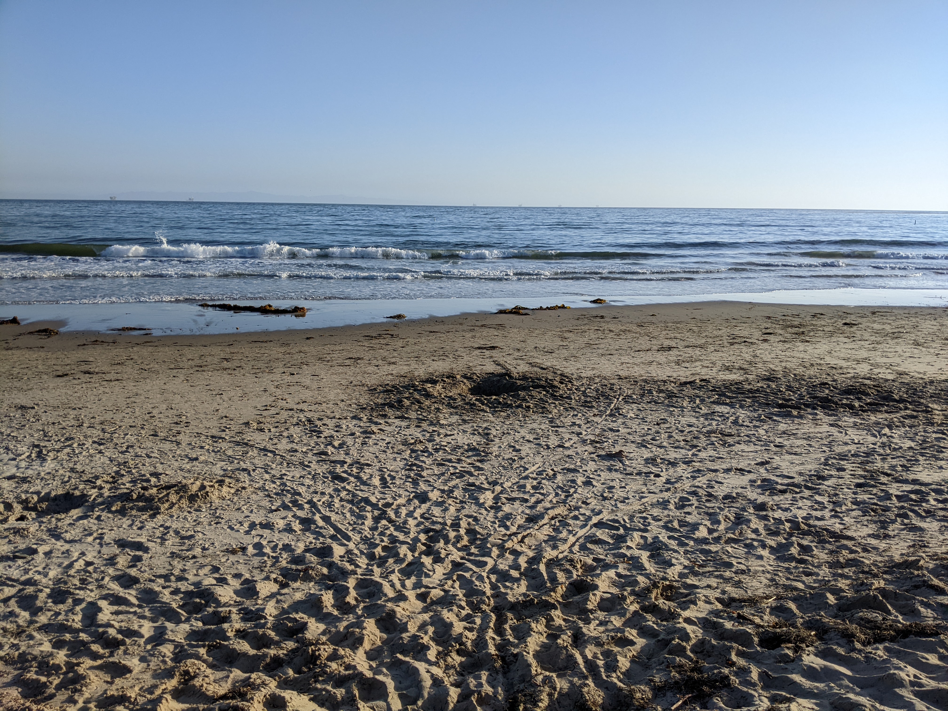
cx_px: 474
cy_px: 356
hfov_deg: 65.3
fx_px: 739
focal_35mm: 27
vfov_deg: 51.4
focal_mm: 4.44
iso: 61
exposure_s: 1/3906
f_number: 1.8
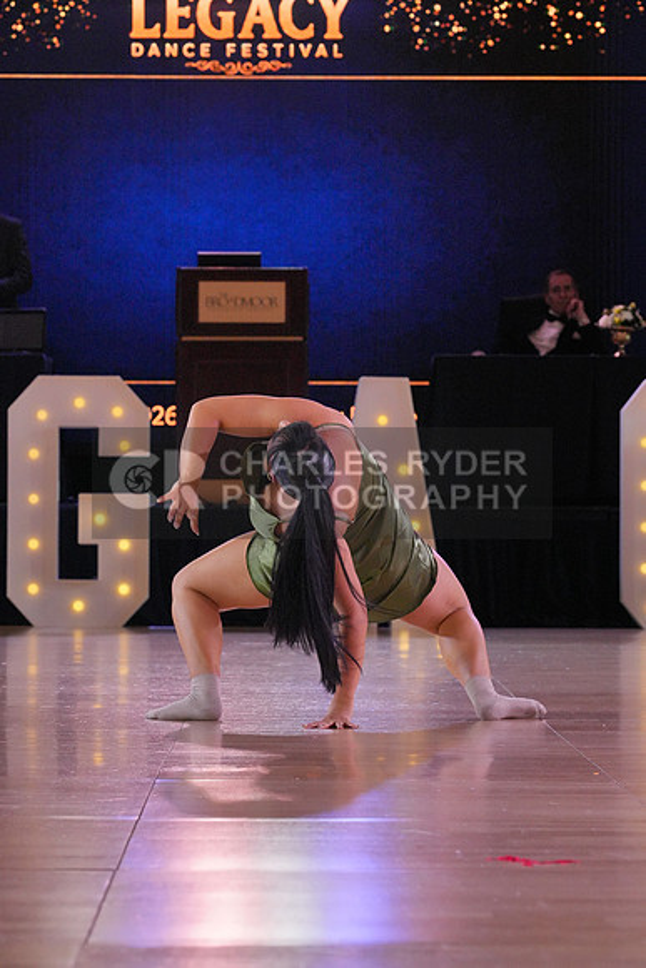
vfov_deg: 14.2
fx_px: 3873
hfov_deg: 9.5
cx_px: 323
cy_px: 484
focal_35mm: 144
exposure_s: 1/500
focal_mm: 144
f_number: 7.1
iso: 6400
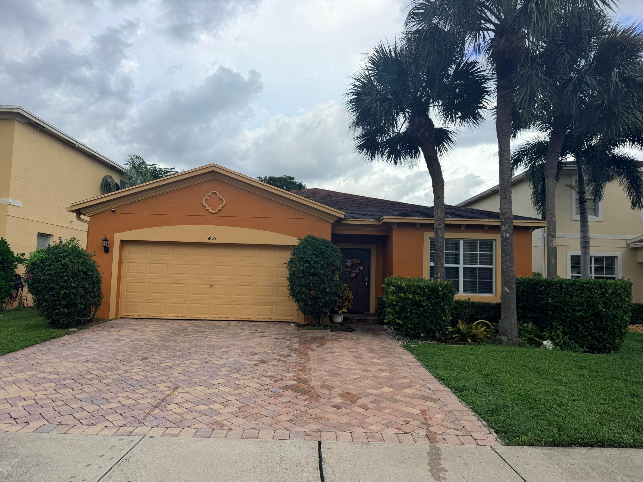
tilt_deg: +3.8
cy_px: 241
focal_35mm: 24
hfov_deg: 71.6
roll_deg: -1.1
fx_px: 446
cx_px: 322
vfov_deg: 56.8
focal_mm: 6.76
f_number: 1.78
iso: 100
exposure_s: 1/6173
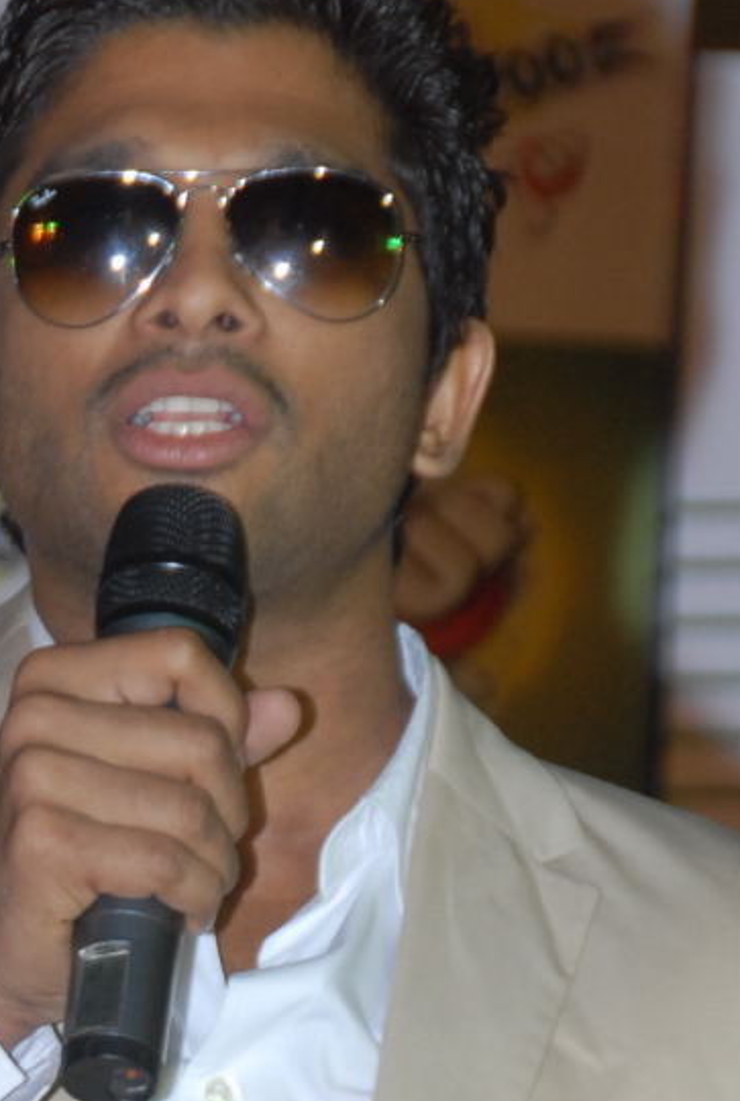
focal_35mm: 533
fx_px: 16339
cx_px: 169
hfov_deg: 2.6
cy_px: 1295
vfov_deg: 3.9
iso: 400
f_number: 6.3
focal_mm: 120
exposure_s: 1/125
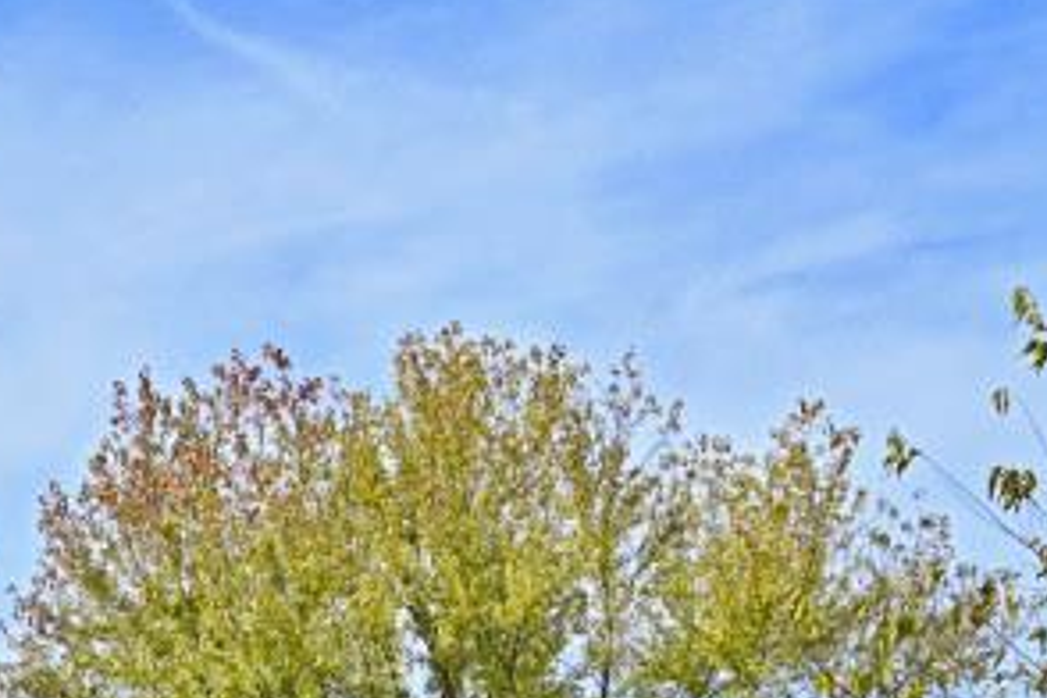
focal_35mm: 153
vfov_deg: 8.6
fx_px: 4449
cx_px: -459
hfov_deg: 12.8
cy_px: 1303
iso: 100
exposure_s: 1/400
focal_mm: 30
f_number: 7.1
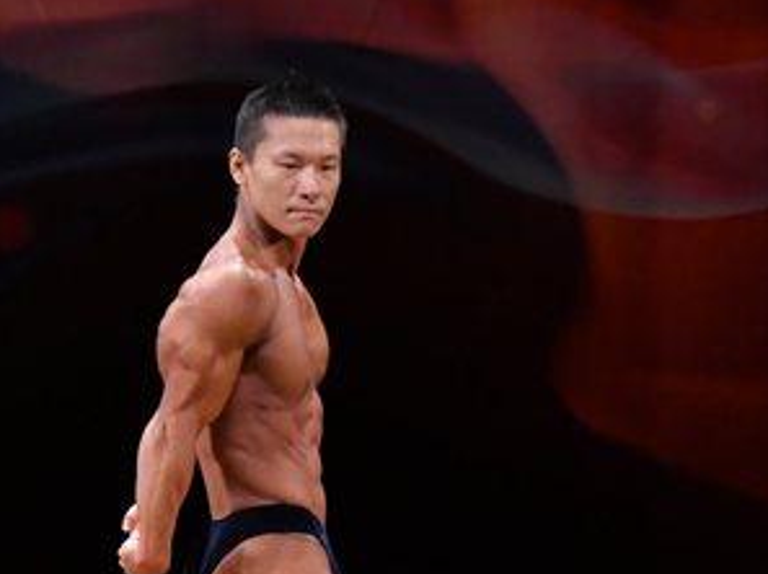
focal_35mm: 545
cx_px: 459
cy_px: 600
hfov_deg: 3.6
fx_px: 12077
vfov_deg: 2.7
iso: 3200
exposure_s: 1/400
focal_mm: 145
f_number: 5.6
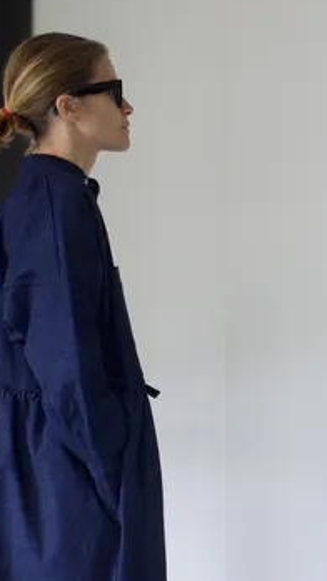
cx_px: 642
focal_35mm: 101
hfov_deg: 11.0
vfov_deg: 20.7
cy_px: 523
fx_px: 1555
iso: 800
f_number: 2.8
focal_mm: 18.3
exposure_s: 1/40
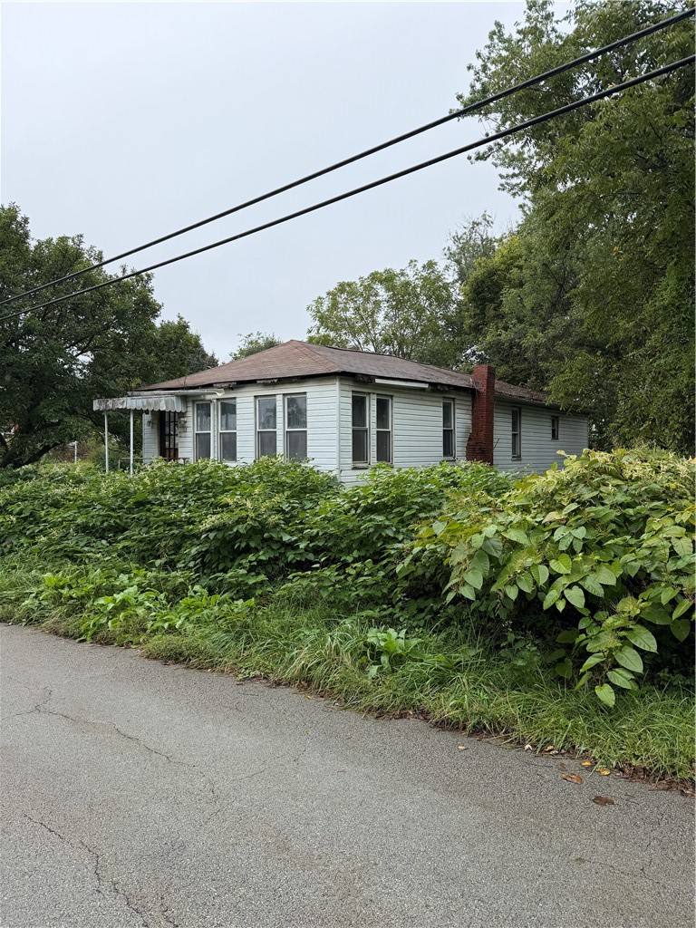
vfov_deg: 71.6
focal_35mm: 24
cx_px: 348
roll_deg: -1.1
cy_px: 464
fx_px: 643
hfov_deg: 56.8
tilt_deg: -2.0
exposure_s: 1/1585
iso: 80
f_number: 1.78
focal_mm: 6.76
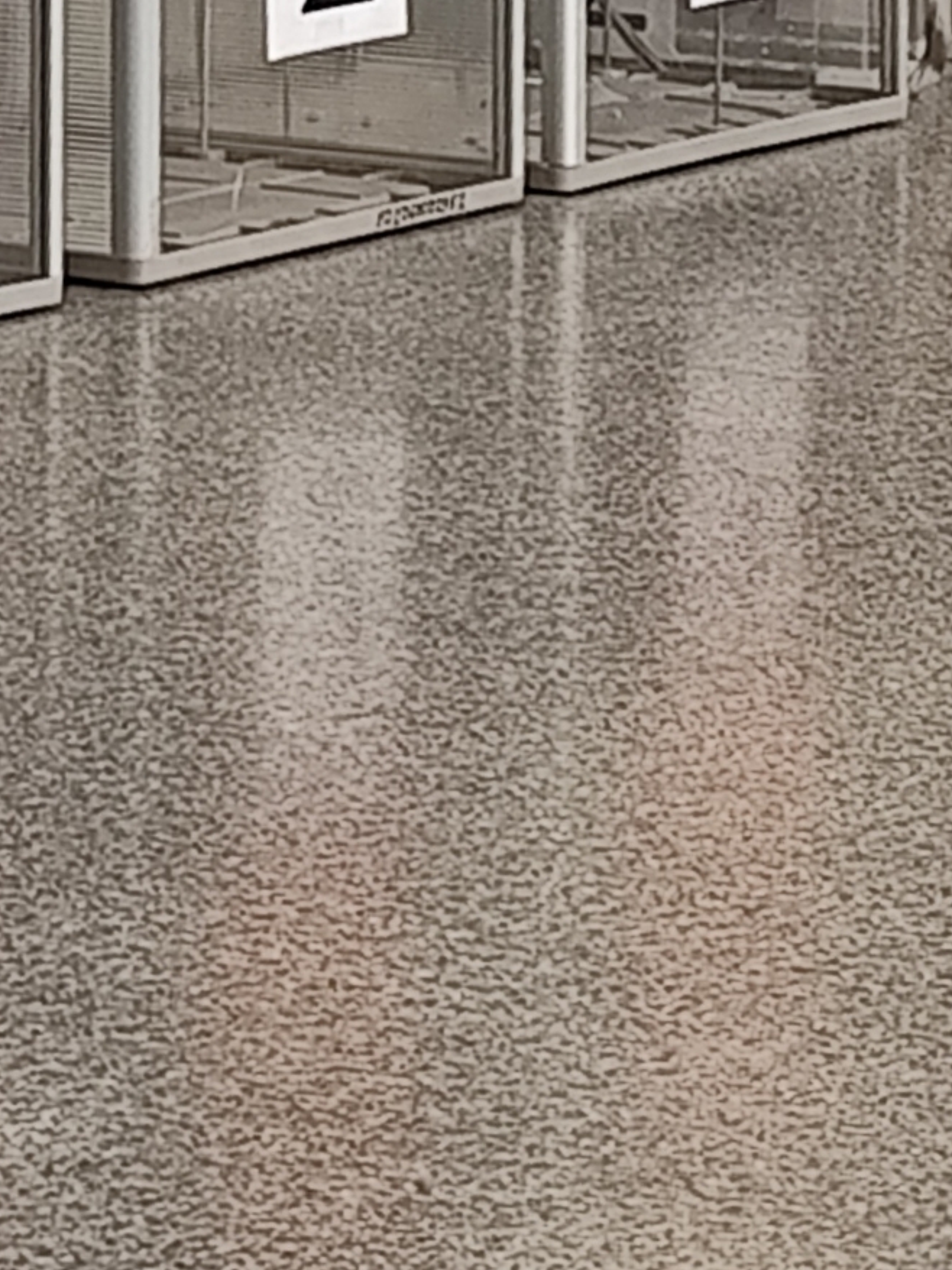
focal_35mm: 142
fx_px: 5210
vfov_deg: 13.2
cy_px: -601
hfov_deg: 10.1
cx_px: -433
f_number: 1.65
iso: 500
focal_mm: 6.19
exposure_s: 1/100
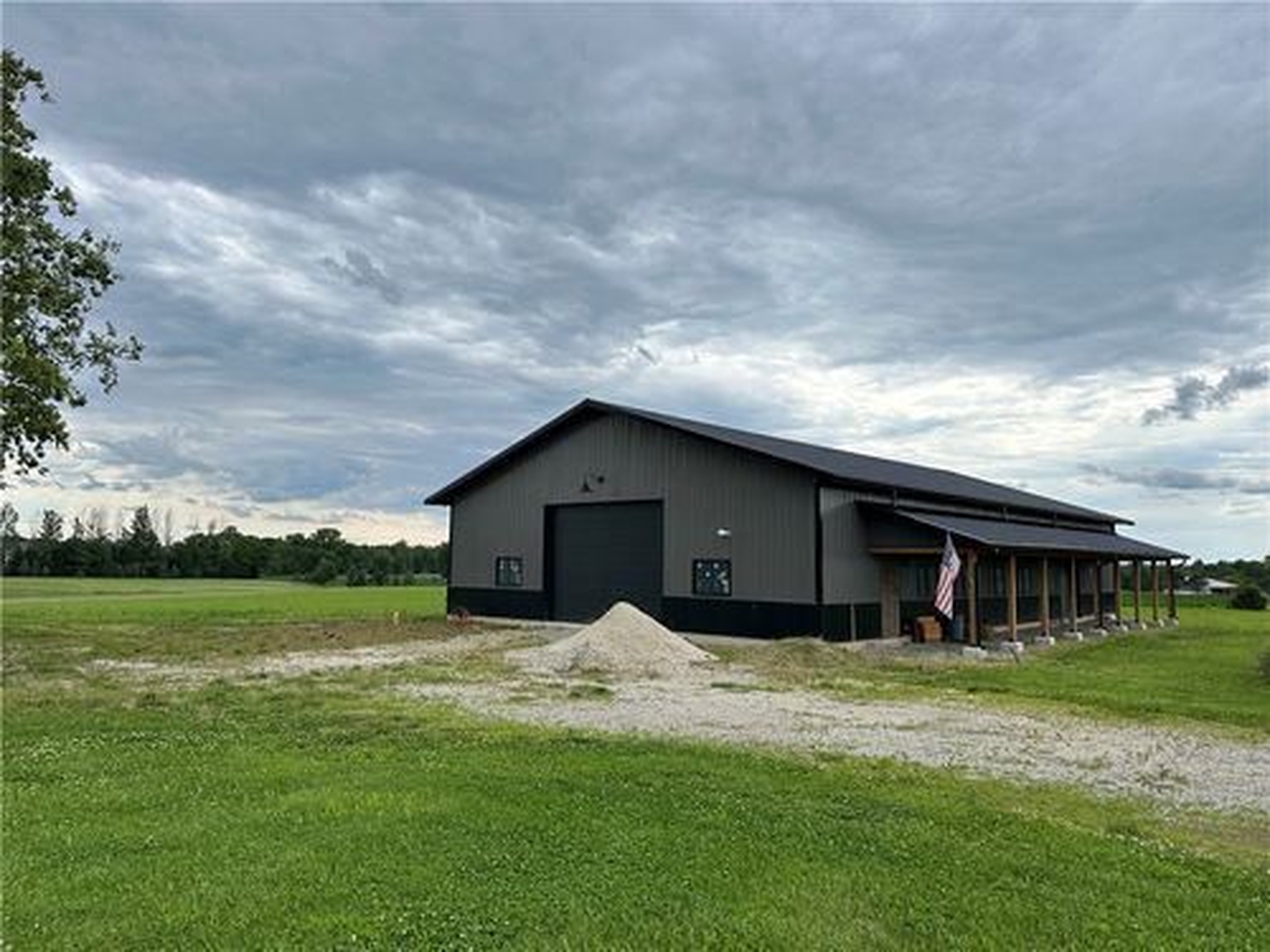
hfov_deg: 71.6
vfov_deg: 56.8
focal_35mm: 24
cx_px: 635
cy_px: 476
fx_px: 881
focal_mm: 6.86
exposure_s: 1/4348
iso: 80
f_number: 1.78
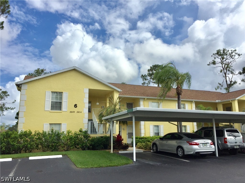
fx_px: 205
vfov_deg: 48.2
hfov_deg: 61.7
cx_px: 122
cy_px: 92
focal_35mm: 29
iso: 32
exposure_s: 1/3597
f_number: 2.2
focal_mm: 4.15
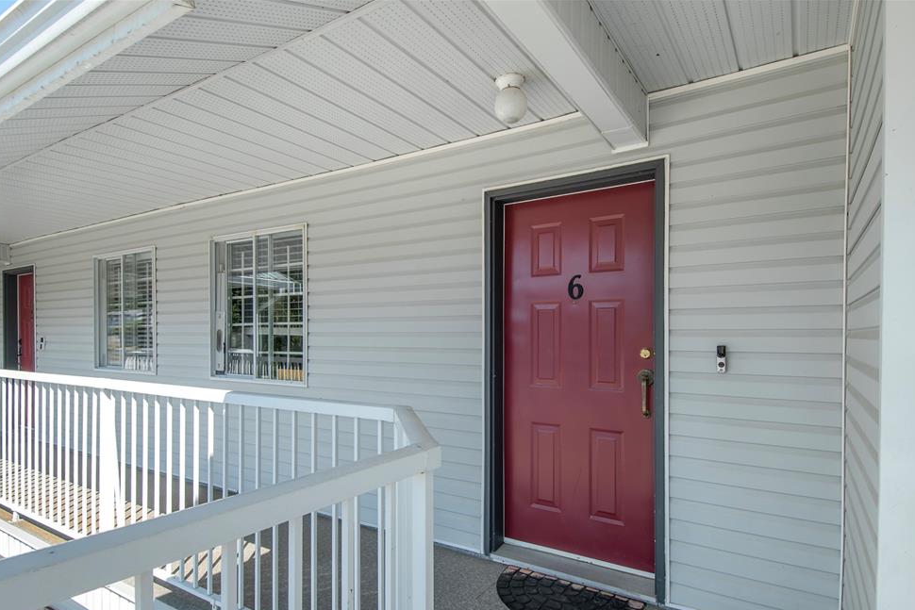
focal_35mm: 19
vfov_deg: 64.5
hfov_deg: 86.9
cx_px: 474
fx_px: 483
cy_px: 321
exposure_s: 1/80
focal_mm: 12
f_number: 8
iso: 64
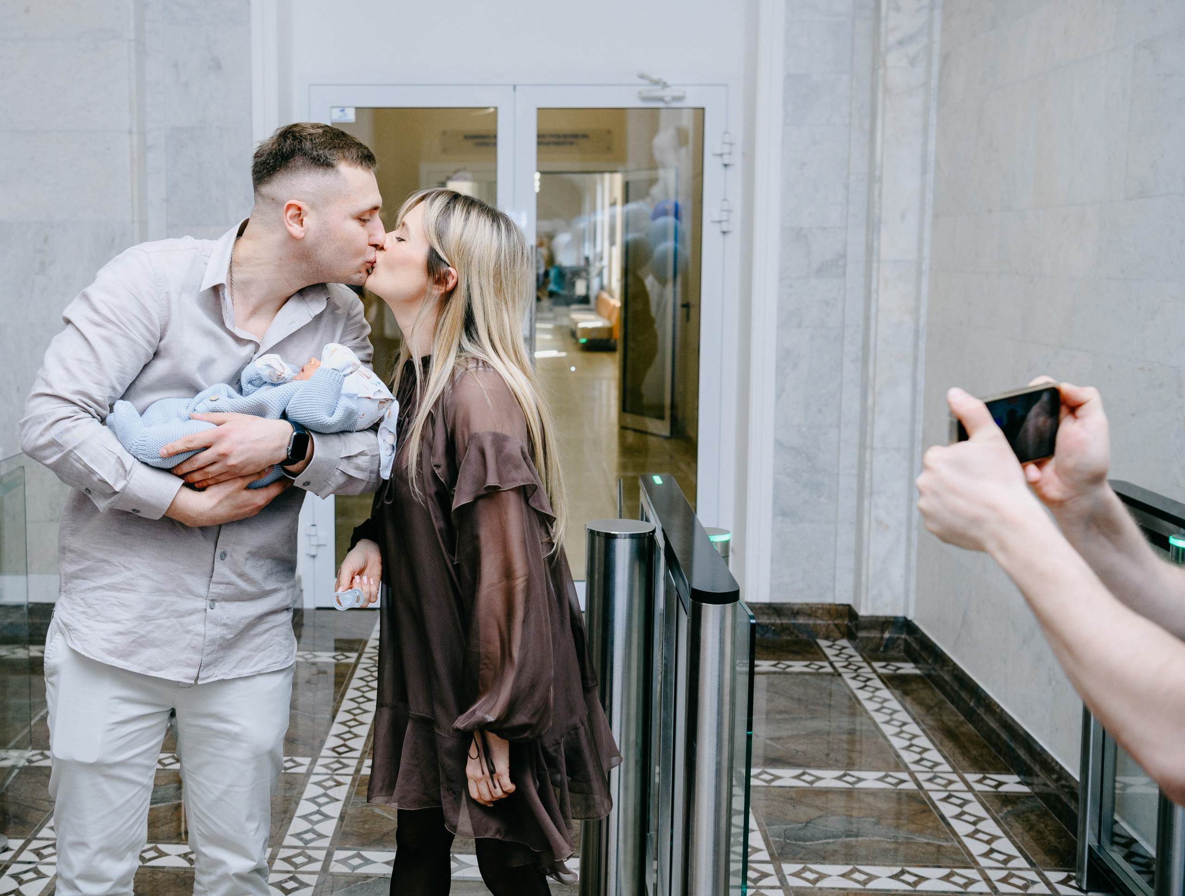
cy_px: 414
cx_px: 454
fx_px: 1452
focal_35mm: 42
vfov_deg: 34.3
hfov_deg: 44.1
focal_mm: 34
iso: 320
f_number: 4
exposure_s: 1/160
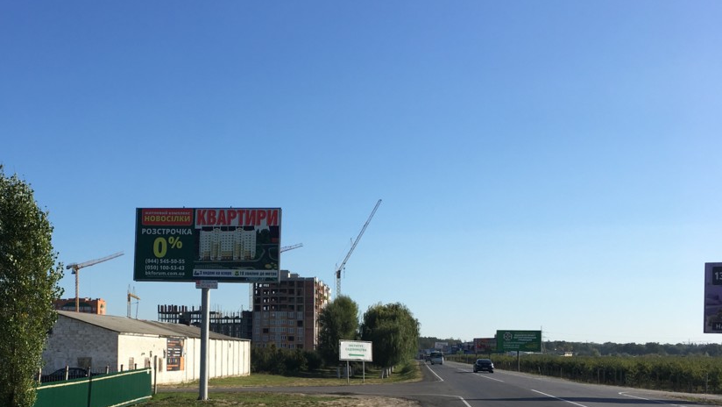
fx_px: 881
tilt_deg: +2.6
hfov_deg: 43.5
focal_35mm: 46
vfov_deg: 25.6
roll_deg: -0.2
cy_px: 321
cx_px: 203
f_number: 2.2
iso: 25
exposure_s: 1/1832
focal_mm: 4.15
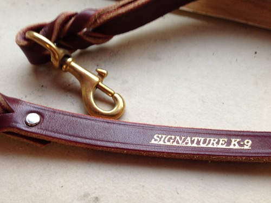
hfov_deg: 55.4
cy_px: 102
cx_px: 136
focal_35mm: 33
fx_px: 258
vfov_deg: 42.9
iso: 50
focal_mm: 4.12
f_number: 2.4
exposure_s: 1/20
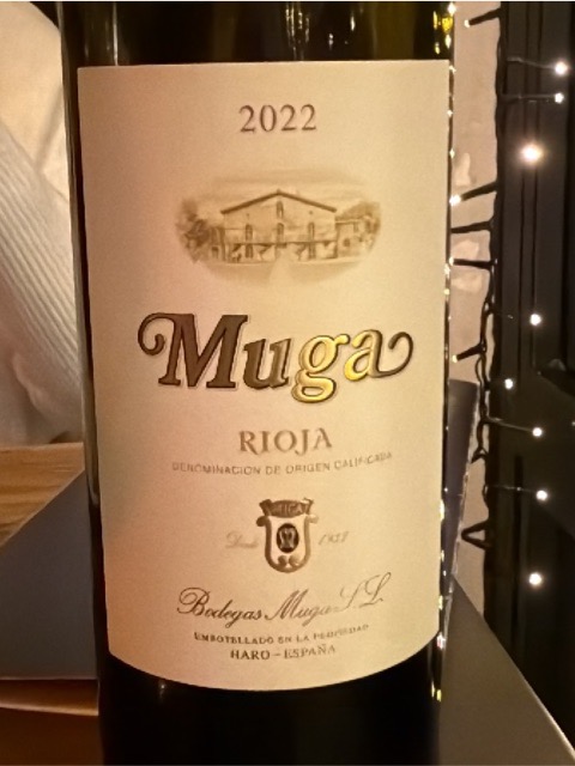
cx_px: 288
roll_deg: +0.9
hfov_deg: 49.7
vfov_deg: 63.4
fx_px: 620
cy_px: 383
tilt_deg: -13.2
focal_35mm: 28
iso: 1250
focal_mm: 2.22
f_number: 2.2
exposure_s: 1/51
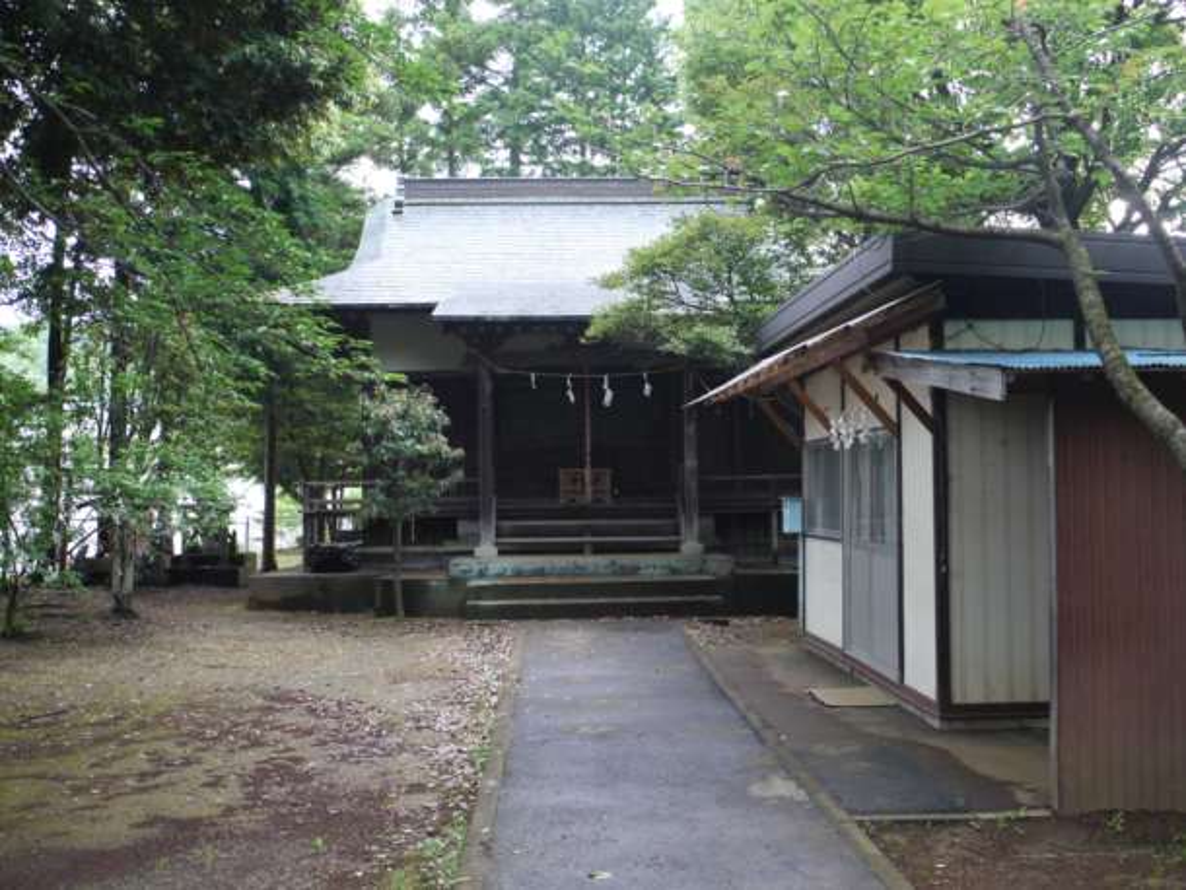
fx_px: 1371
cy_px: 445
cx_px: 593
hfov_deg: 46.8
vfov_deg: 36.0
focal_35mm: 40
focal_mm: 20
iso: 400
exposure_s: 1/13
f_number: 4.4
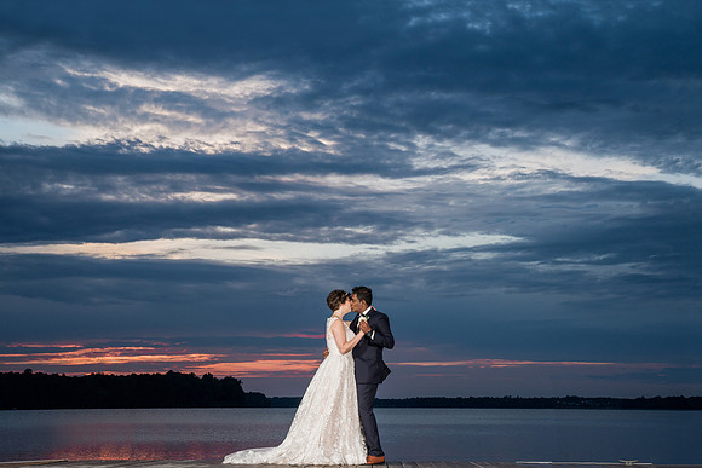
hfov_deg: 39.9
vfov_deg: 27.3
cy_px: 257
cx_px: 386
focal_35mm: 49
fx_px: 965
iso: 640
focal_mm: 45
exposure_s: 1/200
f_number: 8
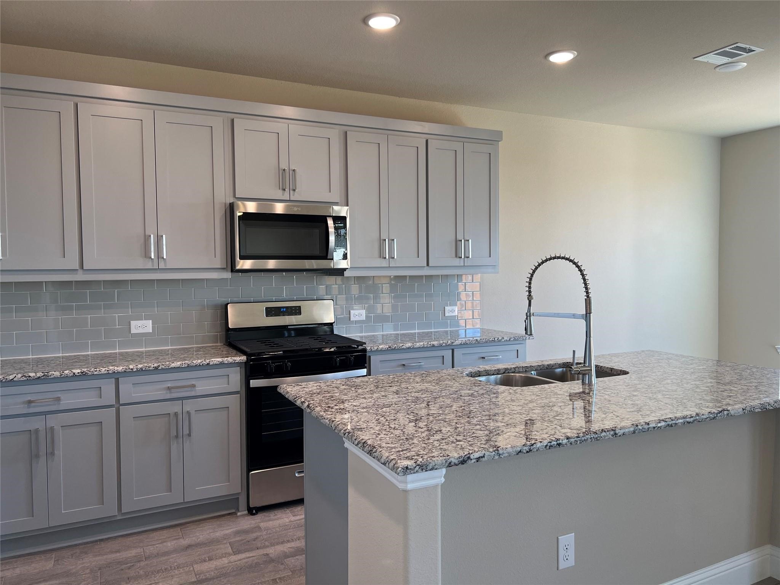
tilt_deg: -2.2
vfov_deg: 53.1
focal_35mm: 26
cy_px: 292
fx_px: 586
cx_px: 390
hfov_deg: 67.3
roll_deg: +0.1
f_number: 1.5
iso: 50
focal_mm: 5.7
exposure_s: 1/120
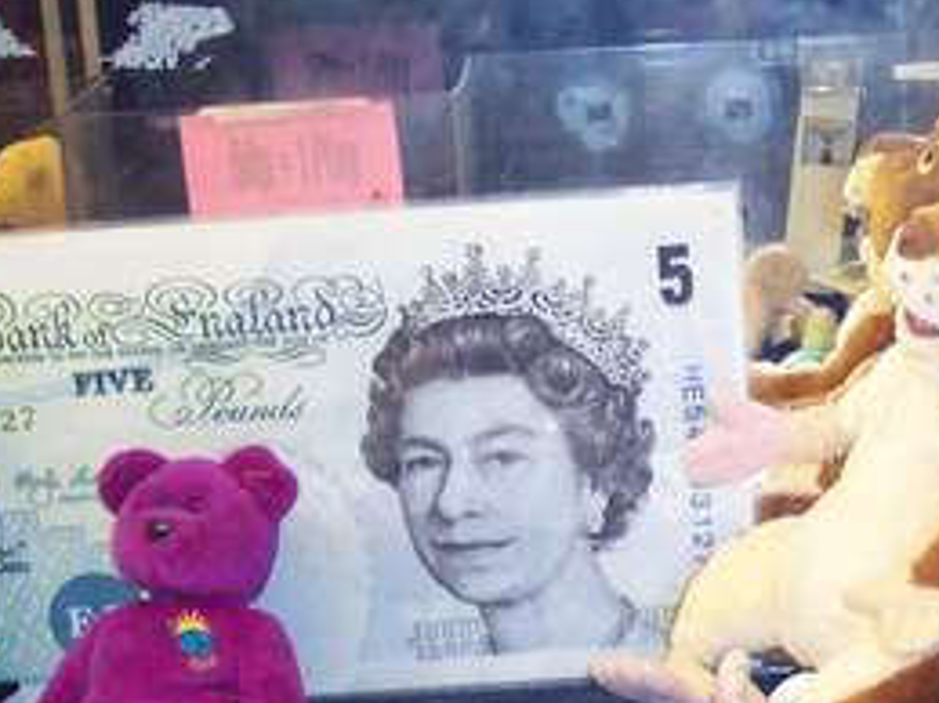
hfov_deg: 20.6
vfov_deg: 15.3
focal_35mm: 94
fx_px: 2549
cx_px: 761
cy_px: 754
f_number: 2.8
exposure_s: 1/30
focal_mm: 8
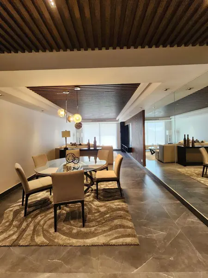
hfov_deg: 89.9
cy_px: 139
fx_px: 104
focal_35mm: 13
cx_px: 104
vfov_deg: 106.2
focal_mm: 2.2
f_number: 2.2
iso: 320
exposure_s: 1/60
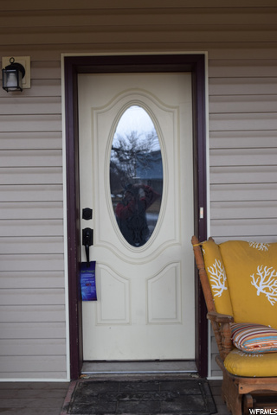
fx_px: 554
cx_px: 138
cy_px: 208
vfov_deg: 41.1
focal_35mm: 48
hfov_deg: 28.1
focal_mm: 32
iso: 400
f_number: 7.1
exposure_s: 1/200
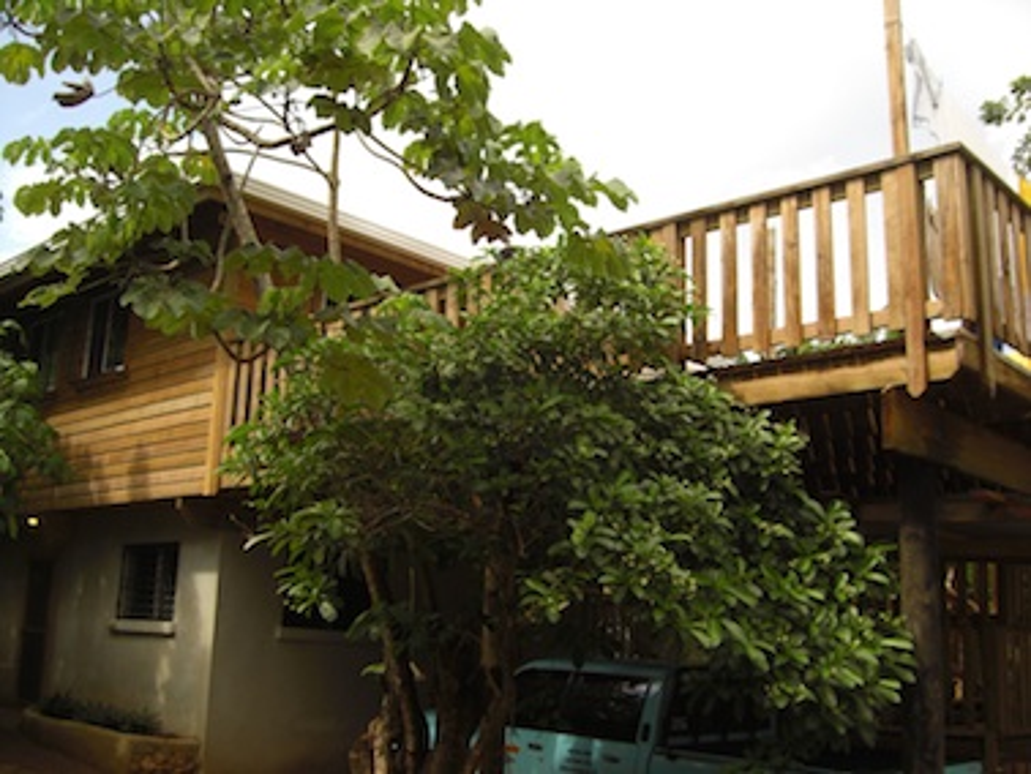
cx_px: 516
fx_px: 1133
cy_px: 387
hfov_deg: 48.9
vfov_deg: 37.8
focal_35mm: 38
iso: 64
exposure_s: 1/640
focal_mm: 6.2
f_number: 2.7
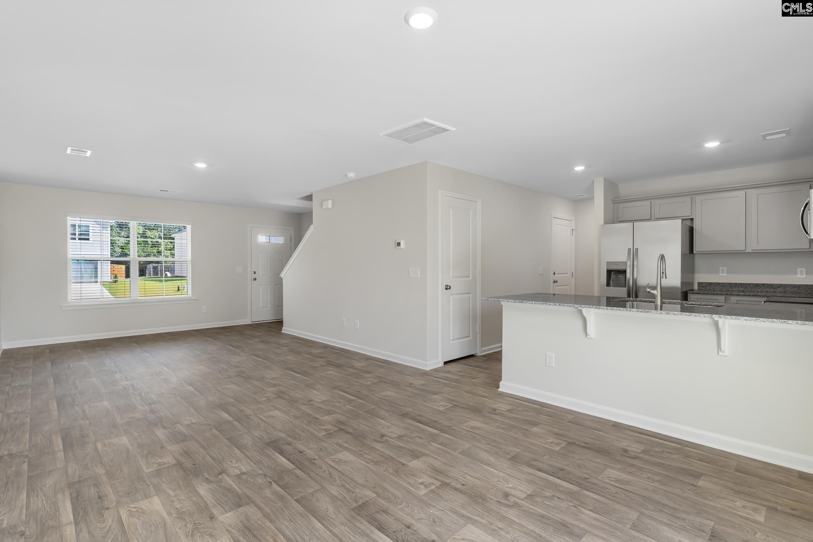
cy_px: 271
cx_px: 406
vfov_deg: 72.1
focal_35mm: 16
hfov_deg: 95.0
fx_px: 373
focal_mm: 11
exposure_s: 1/13
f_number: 6.3
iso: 200
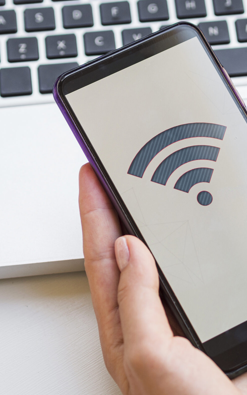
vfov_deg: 13.6
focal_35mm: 154
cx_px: 224
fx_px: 1659
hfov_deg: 8.5
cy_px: 228
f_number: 2.5
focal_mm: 45
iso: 100
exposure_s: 1/160
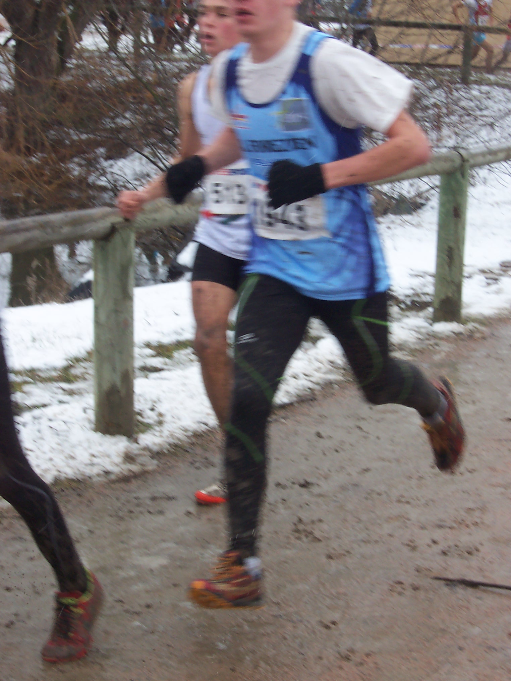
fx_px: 2244
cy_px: 340
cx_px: 256
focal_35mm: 114
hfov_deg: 13.0
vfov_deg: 17.3
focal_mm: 17.6
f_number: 5.6
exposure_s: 1/180
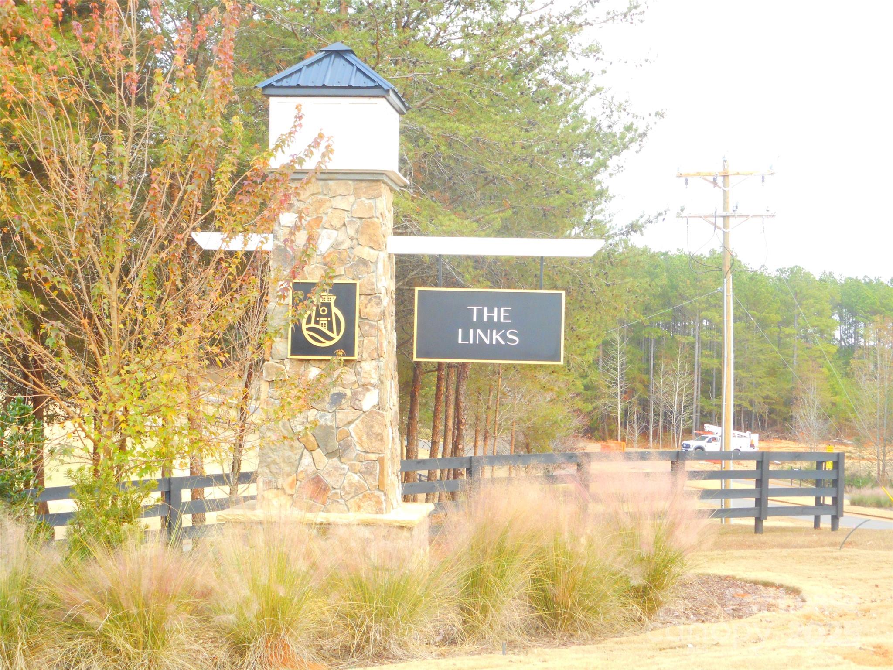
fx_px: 1728
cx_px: 446
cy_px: 335
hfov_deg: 29.0
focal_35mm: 67
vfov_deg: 21.9
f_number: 5.3
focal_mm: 12
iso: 280
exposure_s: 1/60
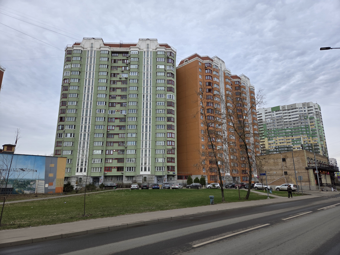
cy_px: 128
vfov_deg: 58.9
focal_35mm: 23
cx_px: 170
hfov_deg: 73.9
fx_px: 226
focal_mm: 5.4
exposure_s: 1/850
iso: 80
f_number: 1.8
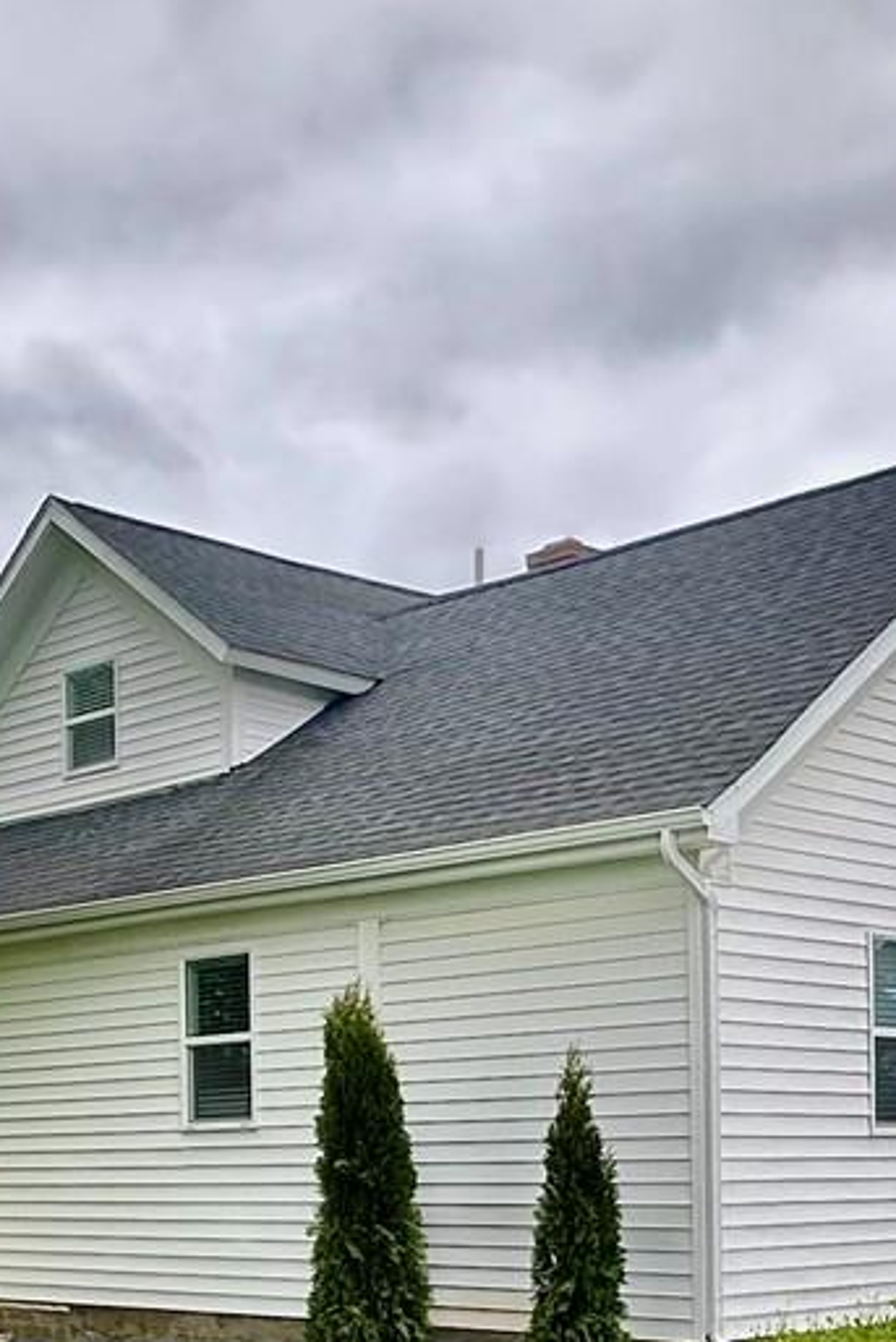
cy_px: 1162
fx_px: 2164
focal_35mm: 58
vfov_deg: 33.0
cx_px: 261
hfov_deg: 23.2
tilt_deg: -0.5
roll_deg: +1.0
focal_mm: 2.22
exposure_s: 1/298
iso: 40
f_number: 2.2
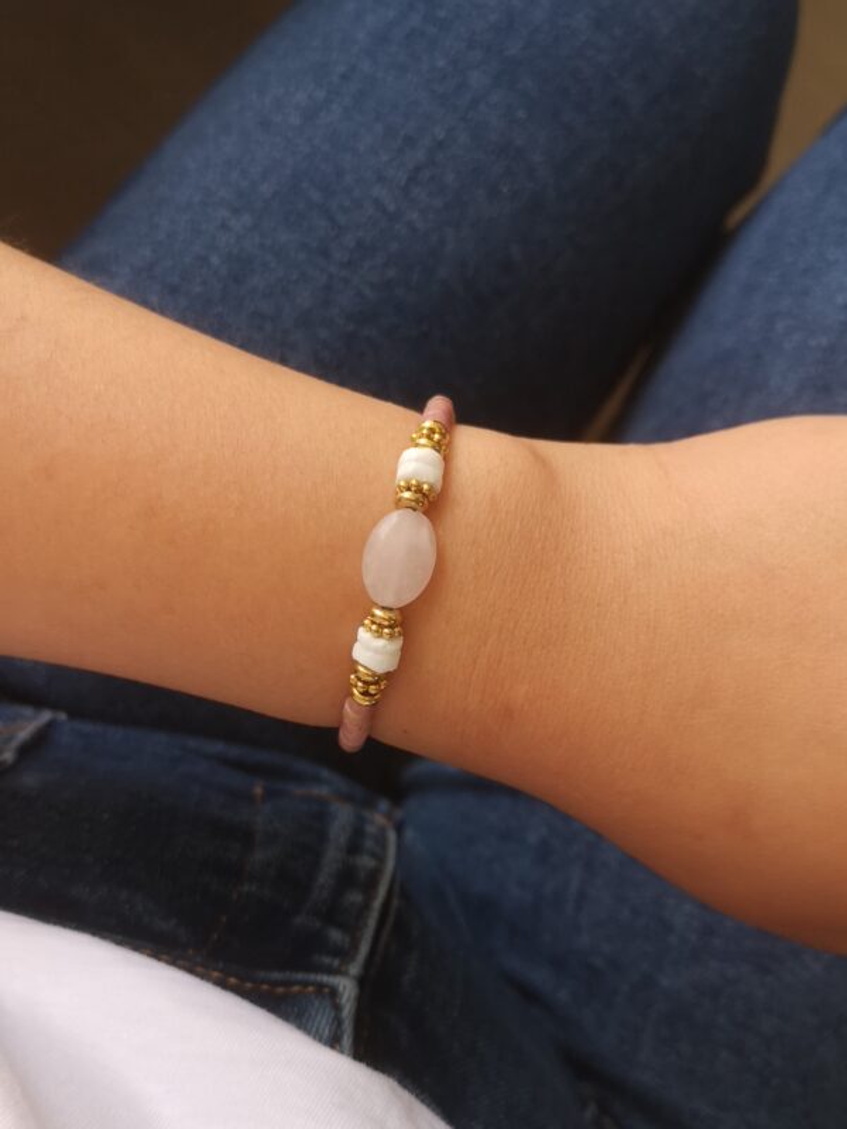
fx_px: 881
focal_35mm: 27
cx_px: 424
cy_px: 564
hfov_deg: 51.4
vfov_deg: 65.3
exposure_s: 1/176
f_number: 1.8
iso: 50
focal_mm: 5.58
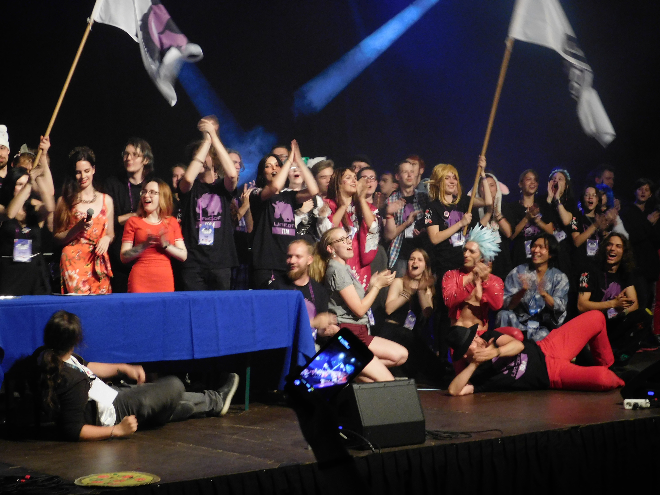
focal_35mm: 72
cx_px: 329
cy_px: 251
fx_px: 1373
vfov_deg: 20.4
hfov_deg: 27.0
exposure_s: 1/15
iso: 400
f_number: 4.3
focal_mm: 12.6
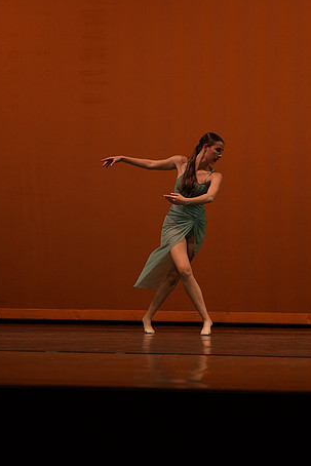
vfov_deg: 15.3
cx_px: 168
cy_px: 255
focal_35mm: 134
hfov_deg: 10.2
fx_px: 1735
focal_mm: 105
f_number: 4
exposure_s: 1/1000
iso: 2000
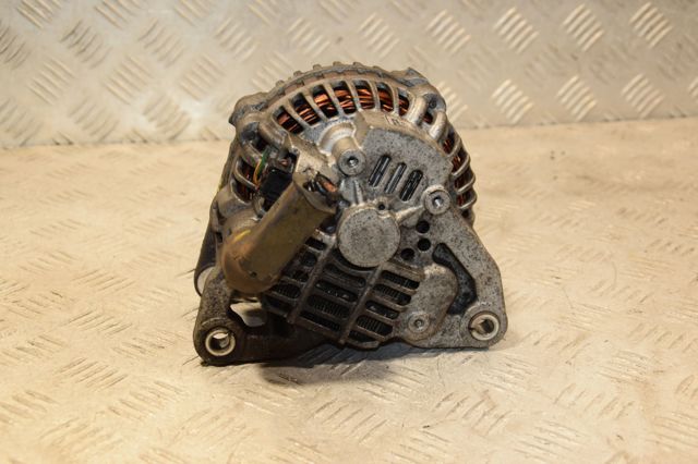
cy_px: 232
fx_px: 1163
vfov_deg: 22.6
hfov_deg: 33.4
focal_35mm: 60
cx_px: 349
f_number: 6.3
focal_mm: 40
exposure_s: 1/200
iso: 800
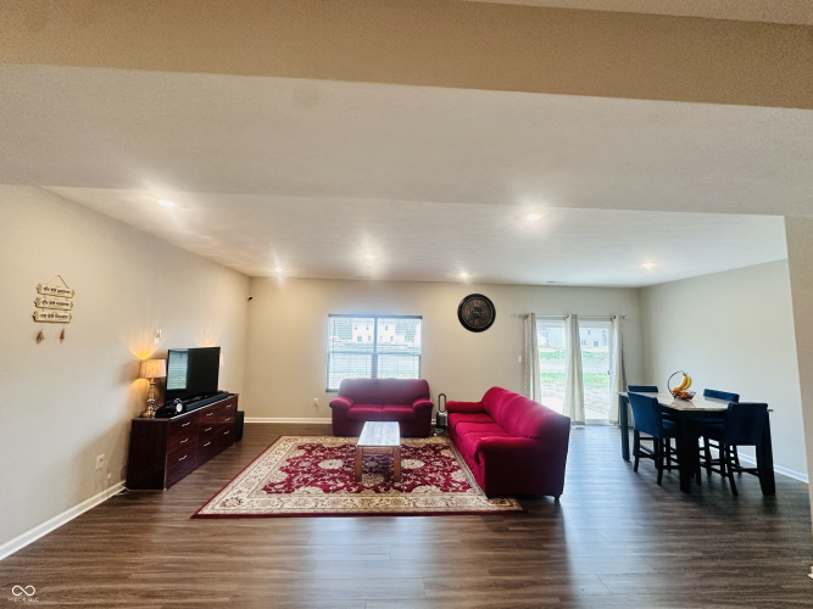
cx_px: 406
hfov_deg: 102.1
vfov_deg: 85.7
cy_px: 304
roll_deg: -1.5
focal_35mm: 14
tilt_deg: +4.3
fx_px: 329
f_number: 2.2
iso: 250
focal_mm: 2.22
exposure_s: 1/120
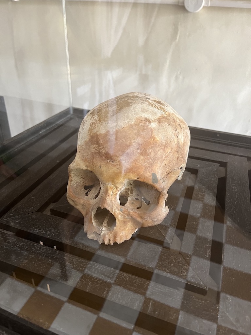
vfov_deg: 67.3
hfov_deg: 53.1
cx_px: 126
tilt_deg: -32.2
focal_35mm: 26
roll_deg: -2.4
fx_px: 251
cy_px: 168
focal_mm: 5.1
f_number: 1.6
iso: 200
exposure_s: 1/50
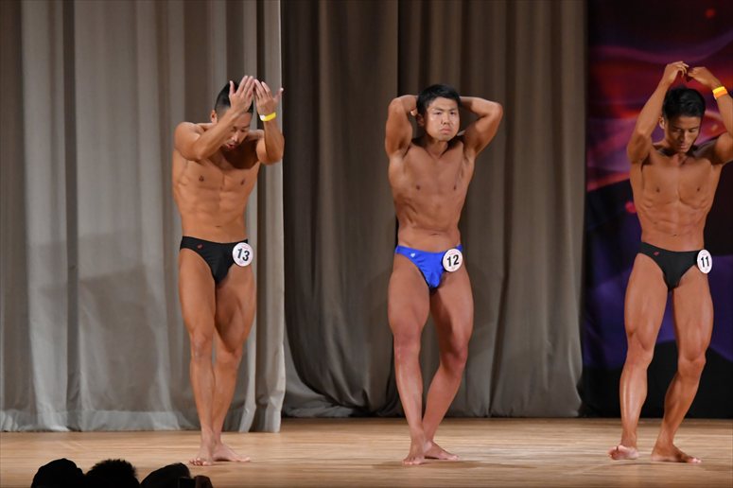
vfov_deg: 6.1
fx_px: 4579
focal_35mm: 225
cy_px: 244
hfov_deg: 9.2
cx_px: 366
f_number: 5.6
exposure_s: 1/400
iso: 3200
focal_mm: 150
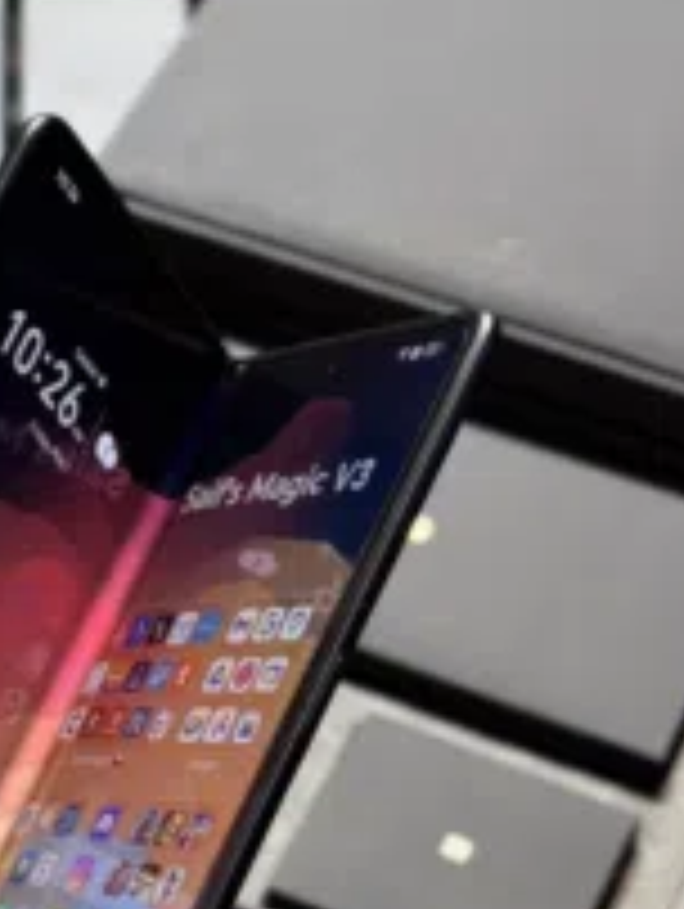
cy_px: 652
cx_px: 50
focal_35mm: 95
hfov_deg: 15.4
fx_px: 2498
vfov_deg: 20.5
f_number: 1.78
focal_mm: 6.76
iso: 100
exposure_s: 1/100
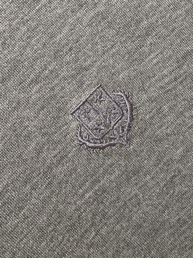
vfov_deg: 67.3
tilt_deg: -10.6
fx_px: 193
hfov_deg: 53.1
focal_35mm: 26
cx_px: 96
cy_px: 129
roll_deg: +38.9
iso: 125
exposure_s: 1/121
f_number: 1.8
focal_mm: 4.25
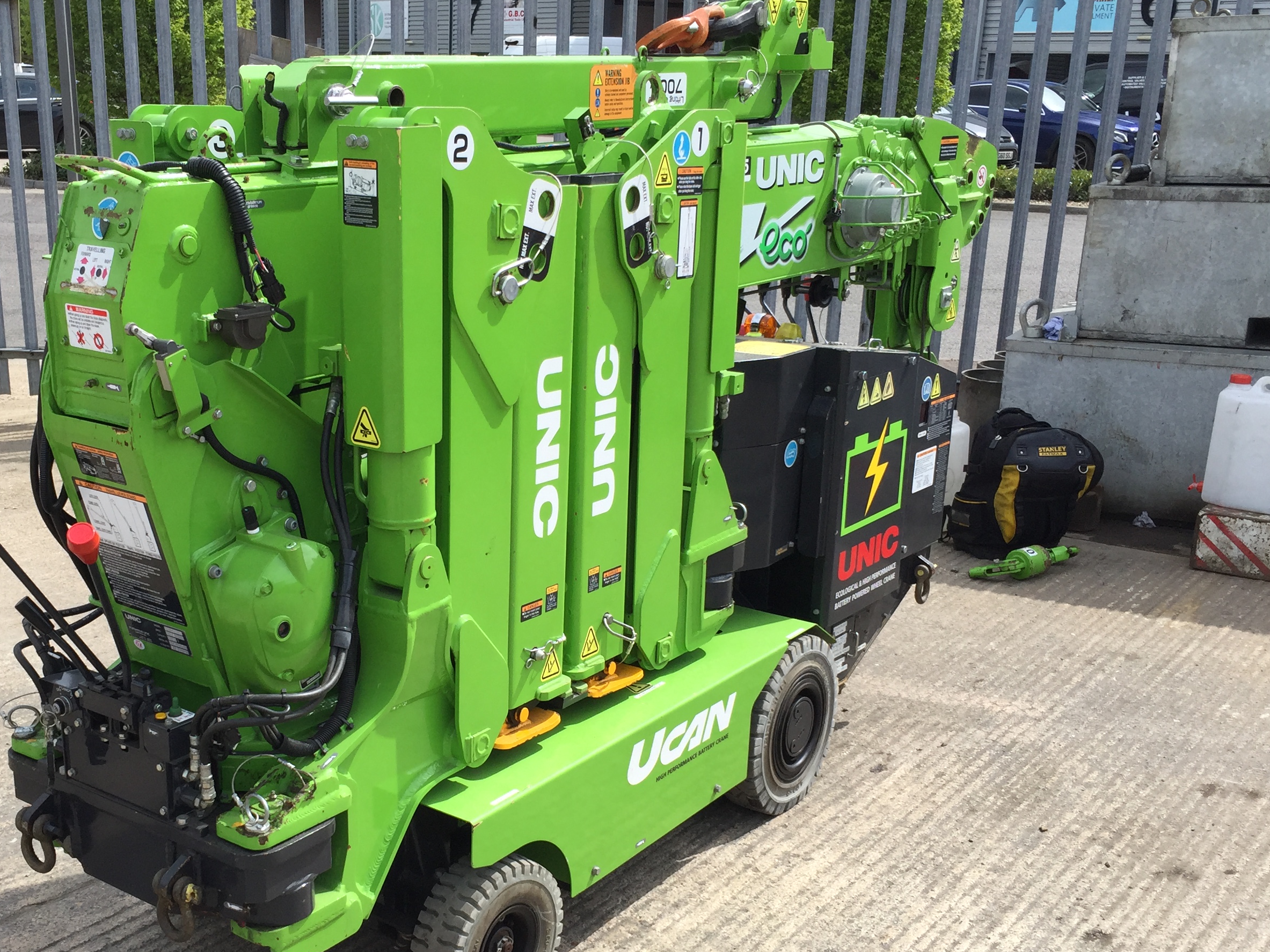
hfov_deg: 46.3
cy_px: 555
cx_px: 466
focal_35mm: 40
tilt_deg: -18.8
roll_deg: -2.6
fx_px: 1468
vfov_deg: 35.9
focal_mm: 4.15
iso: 32
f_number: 2.2
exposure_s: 1/1319
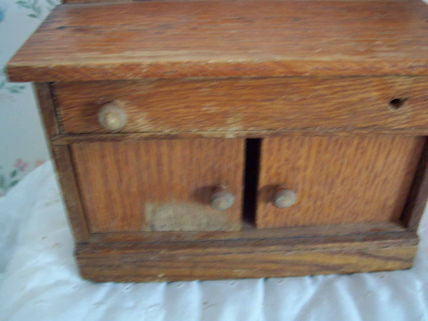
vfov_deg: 38.7
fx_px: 457
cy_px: 160
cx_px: 214
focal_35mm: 37
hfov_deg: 50.1
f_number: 2.8
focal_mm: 5.6
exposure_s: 1/20
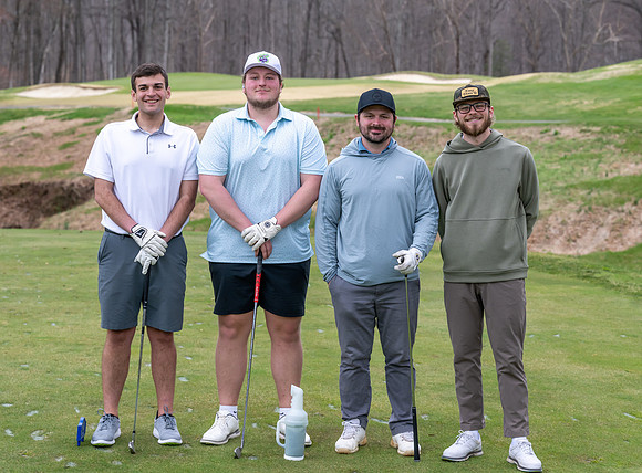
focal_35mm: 93
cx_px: 356
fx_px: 1712
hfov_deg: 21.2
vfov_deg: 15.8
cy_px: 220
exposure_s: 1/500
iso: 400
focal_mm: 77
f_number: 5
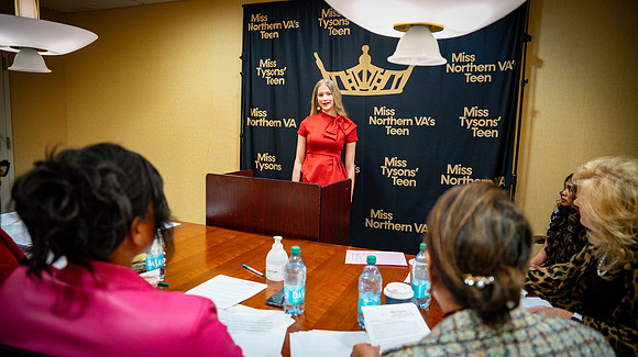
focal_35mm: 25
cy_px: 178
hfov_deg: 73.8
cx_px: 319
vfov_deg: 45.6
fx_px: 425
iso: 1600
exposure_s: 1/125
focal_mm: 24
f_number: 2.8
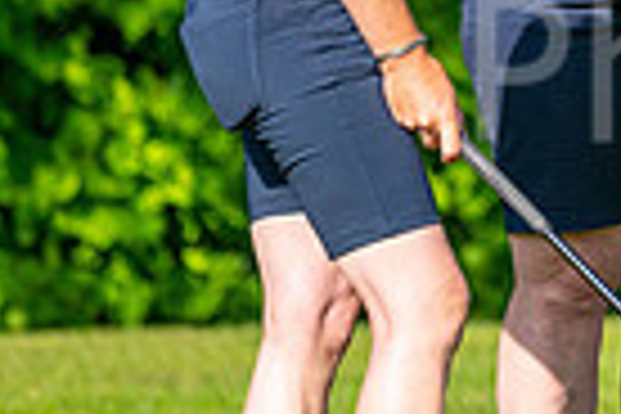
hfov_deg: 1.6
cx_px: 1058
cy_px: -142
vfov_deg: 1.1
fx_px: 21751
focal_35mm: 1261
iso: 200
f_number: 5
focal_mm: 300
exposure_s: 1/1600
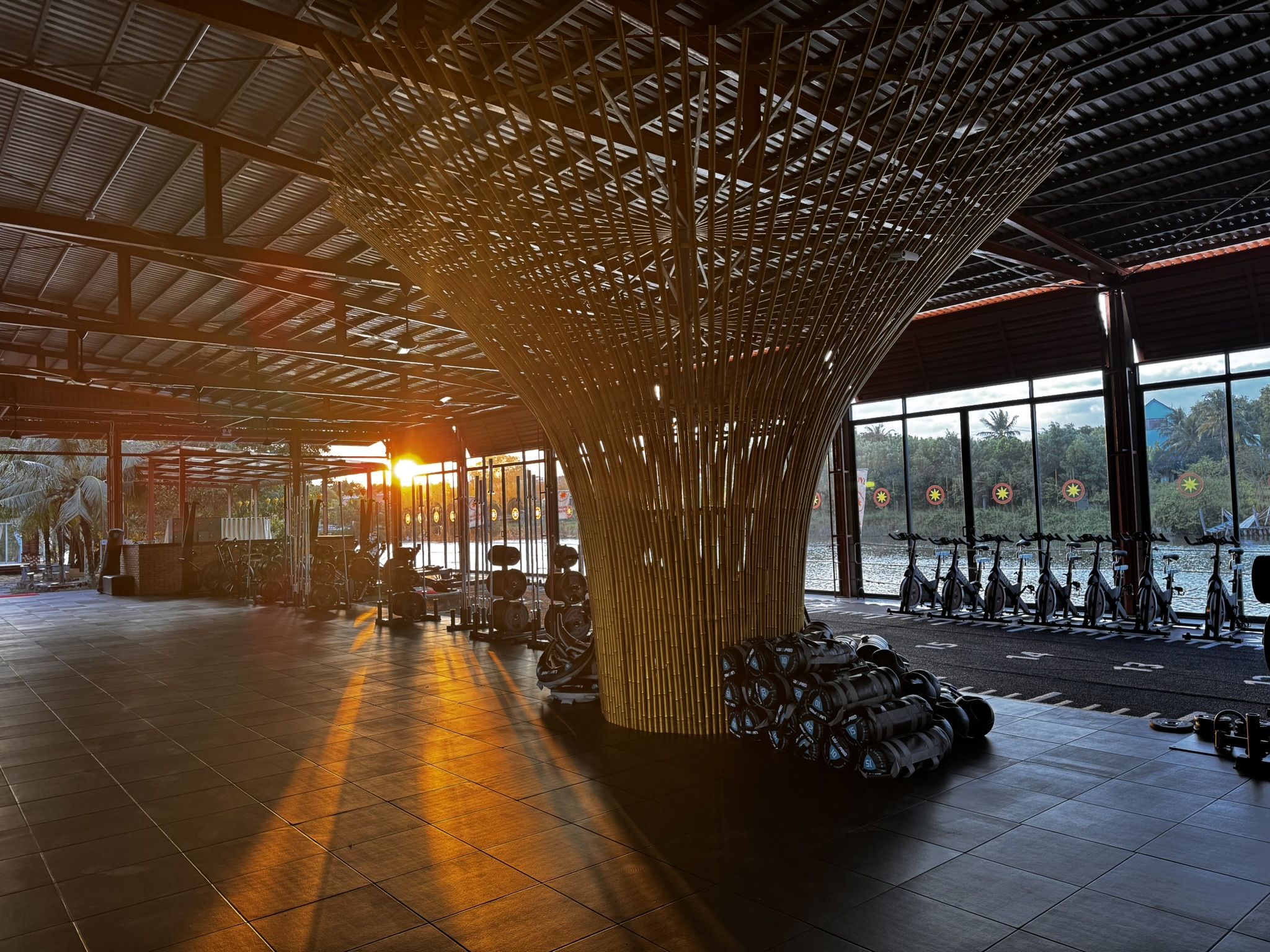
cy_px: 476
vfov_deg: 56.8
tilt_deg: +2.6
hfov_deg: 71.6
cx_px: 635
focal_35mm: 24
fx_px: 881
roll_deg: +2.1
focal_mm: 6.76
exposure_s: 1/121
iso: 160
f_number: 1.78
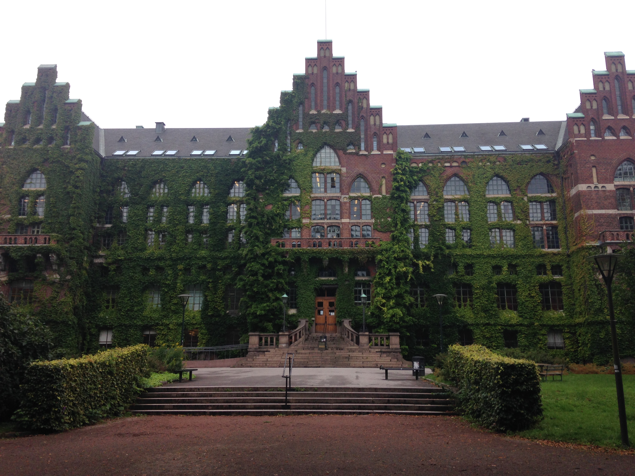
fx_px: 605
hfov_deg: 55.4
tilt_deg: +11.2
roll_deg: +0.4
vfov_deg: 42.9
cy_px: 238
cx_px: 318
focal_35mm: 33
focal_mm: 4.12
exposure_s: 1/645
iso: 50
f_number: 2.4
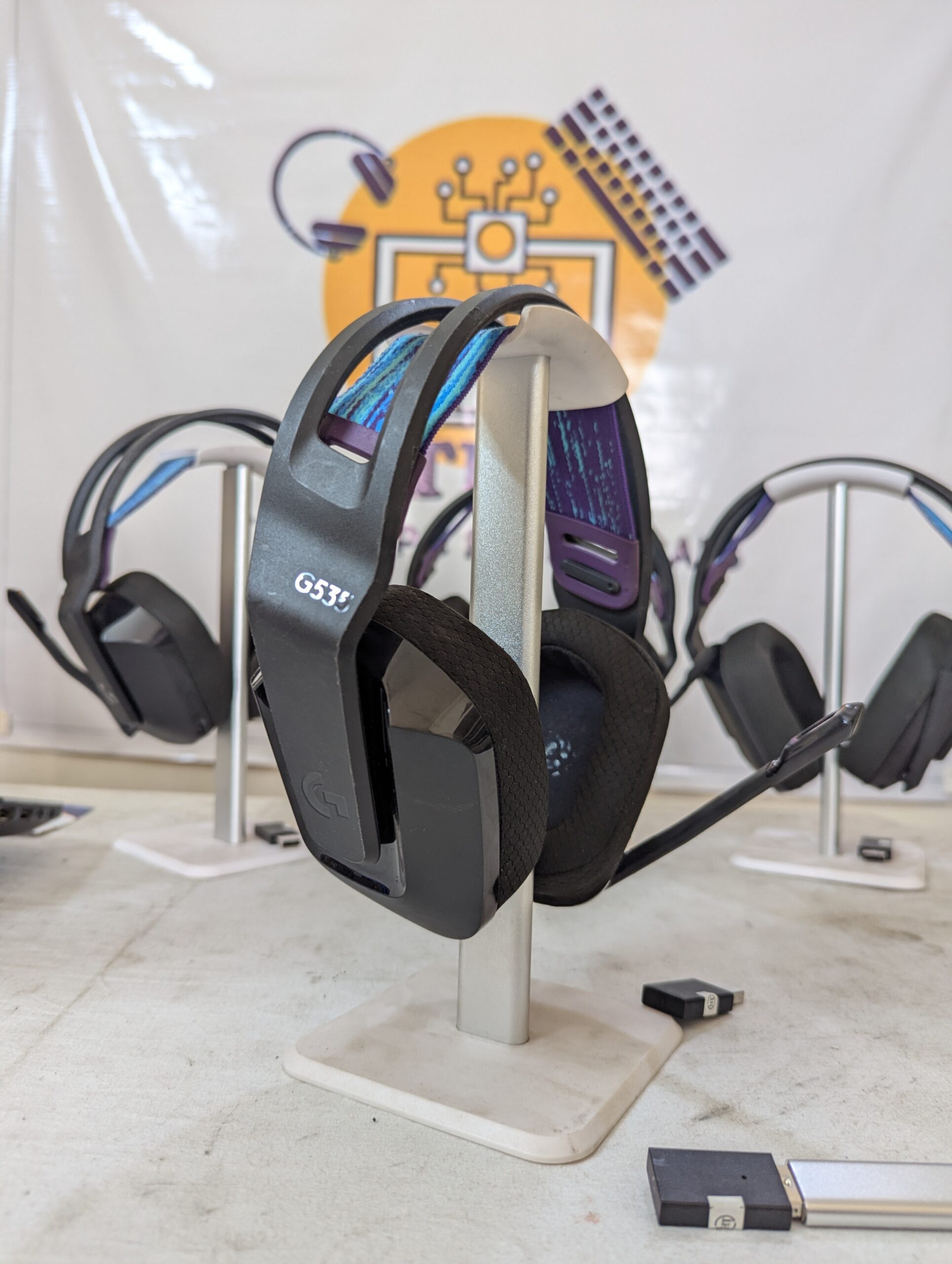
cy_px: 632
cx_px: 476
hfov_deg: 56.9
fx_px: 878
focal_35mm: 24
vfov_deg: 71.5
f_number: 1.85
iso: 85
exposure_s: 1/28.7
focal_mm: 6.81
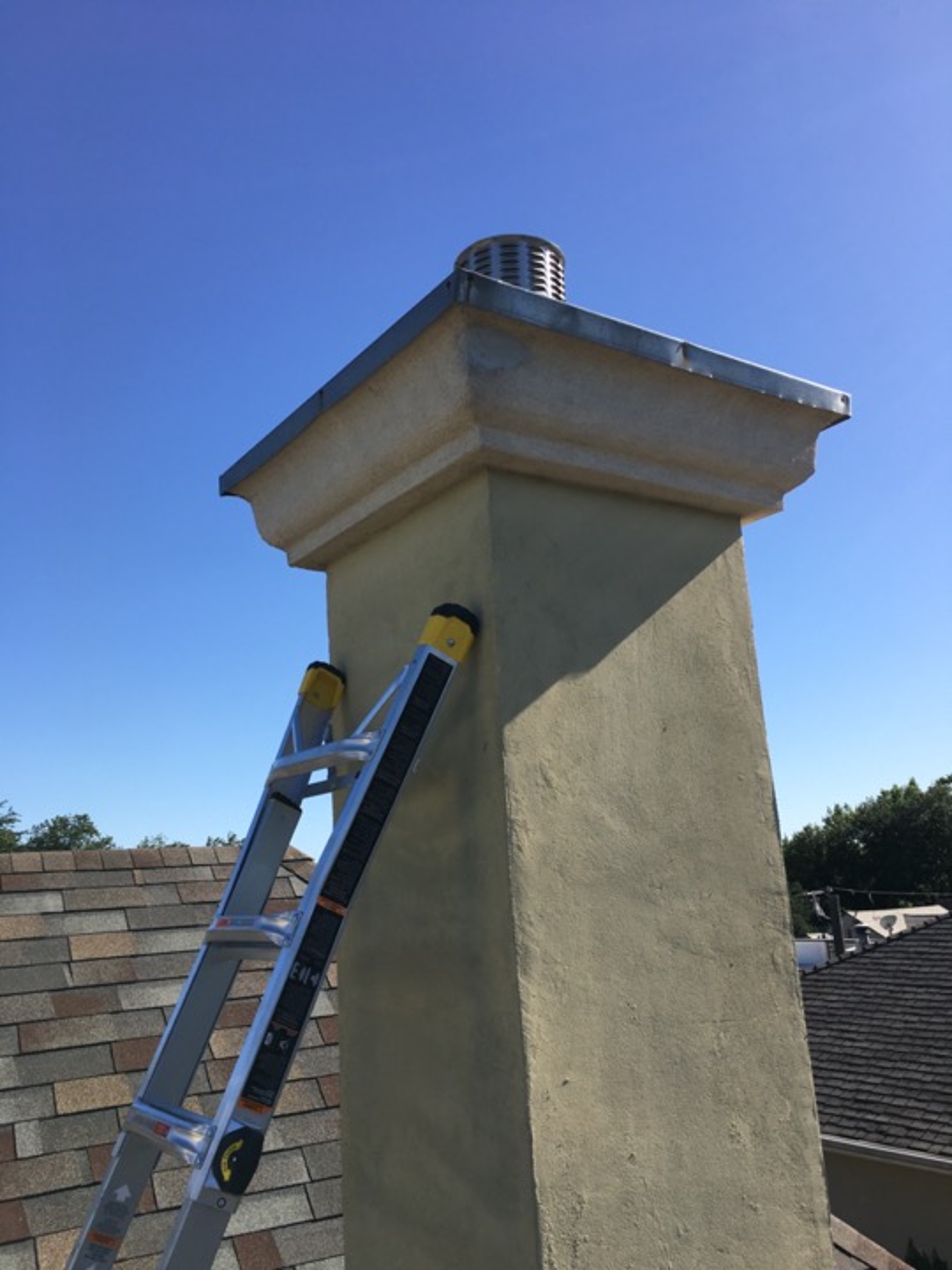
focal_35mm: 29
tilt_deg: +16.3
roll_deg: +3.5
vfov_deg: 61.7
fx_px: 1063
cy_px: 635
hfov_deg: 48.2
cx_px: 476
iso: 25
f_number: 2.2
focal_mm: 4.15
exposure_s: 1/1350
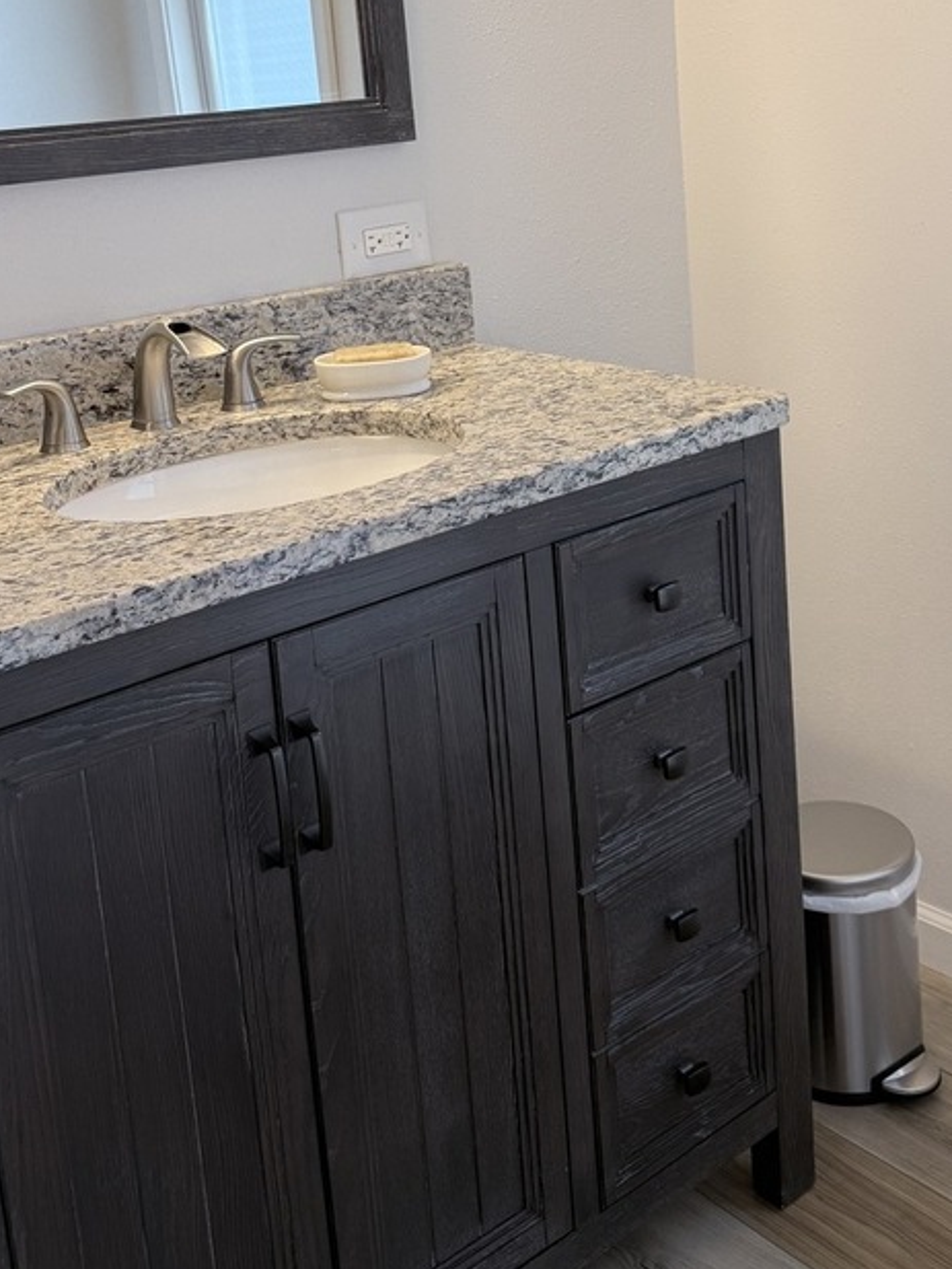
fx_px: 1540
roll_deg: +3.8
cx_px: 528
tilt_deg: -9.1
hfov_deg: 34.3
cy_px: 346
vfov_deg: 43.6
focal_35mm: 42
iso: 80
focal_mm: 6.76
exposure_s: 1/120
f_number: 1.78
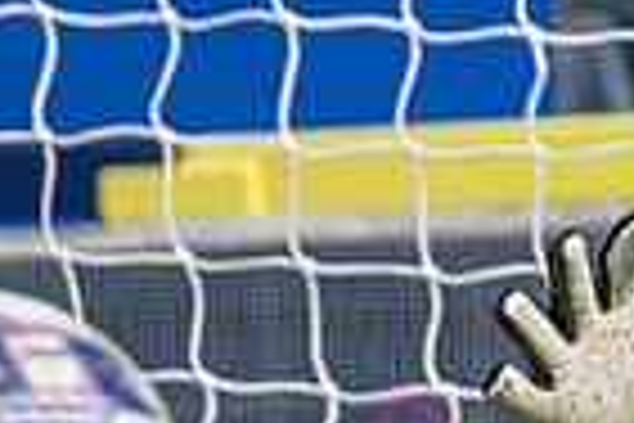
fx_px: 14563
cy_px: 193
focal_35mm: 827
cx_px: 1125
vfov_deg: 1.7
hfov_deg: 2.5
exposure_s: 1/4000
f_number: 2.8
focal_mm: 105
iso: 400
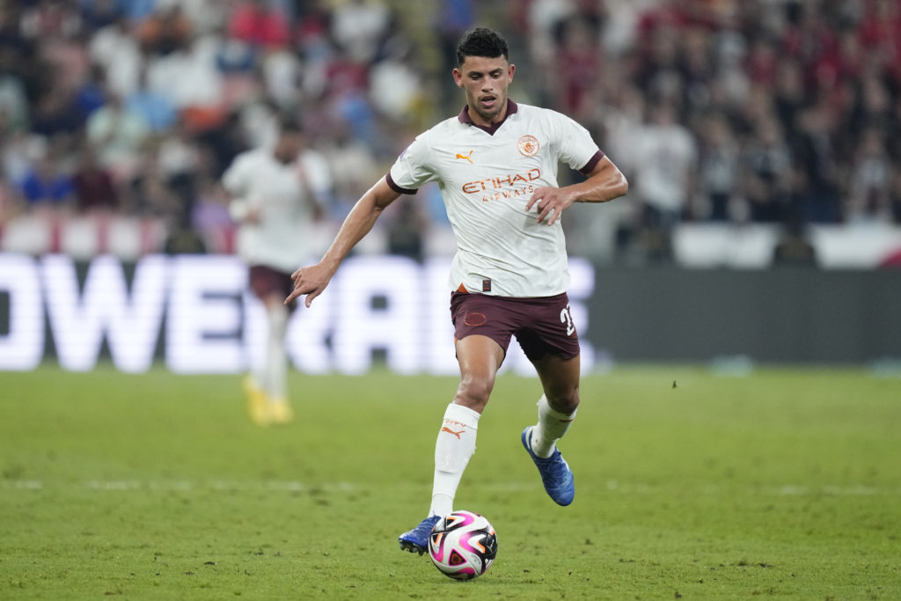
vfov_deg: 3.4
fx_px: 10012
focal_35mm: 400
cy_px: 300
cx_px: 450
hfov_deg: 5.2
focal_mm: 400
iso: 2500
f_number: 2.8
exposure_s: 1/2000
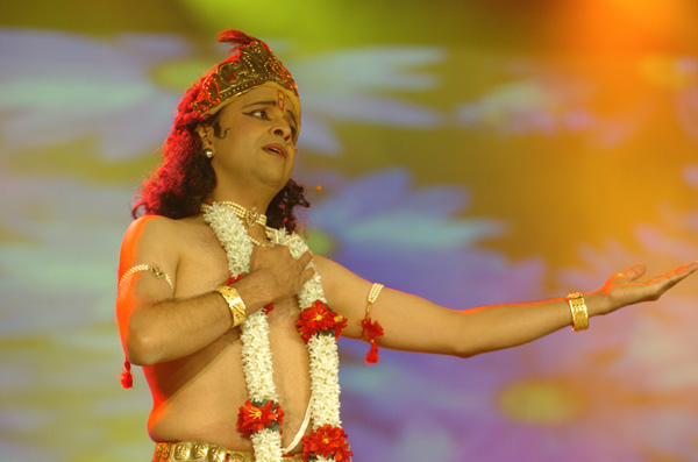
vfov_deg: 7.0
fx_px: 3772
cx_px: 349
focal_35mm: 195
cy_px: 231
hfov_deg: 10.6
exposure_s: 1/100
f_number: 2.8
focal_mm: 130
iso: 800
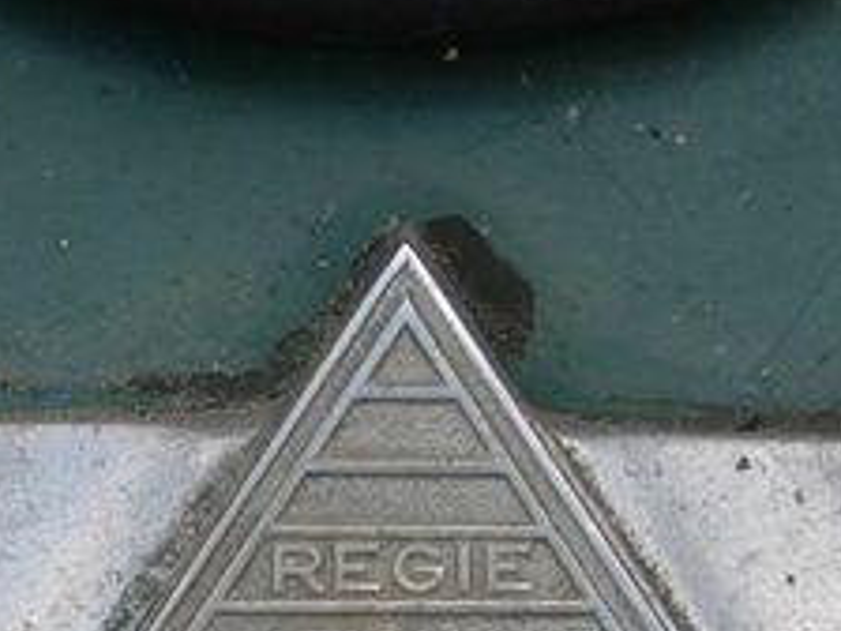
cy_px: 646
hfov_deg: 14.5
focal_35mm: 136
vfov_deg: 10.8
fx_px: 3304
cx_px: 372
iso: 64
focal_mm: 7.8
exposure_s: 1/456
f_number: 2.8
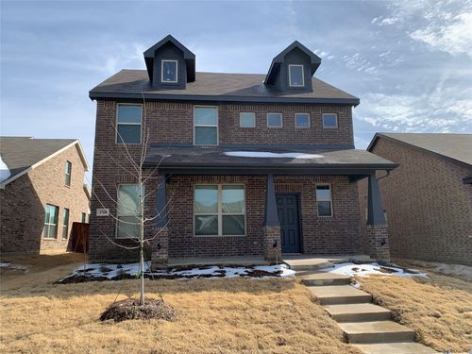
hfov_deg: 67.3
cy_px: 177
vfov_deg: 53.1
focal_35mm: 26
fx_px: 355
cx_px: 236
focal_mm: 4.25
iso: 25
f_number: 1.8
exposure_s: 1/2257
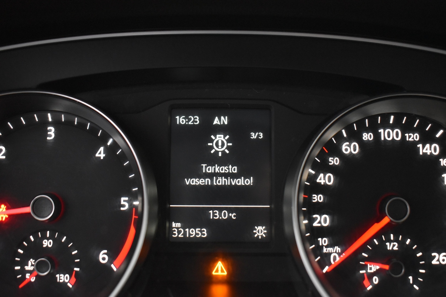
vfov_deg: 34.2
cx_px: 223
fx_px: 483
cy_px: 148
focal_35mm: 39
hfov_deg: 49.6
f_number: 4
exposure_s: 1/20
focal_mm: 26
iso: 3200
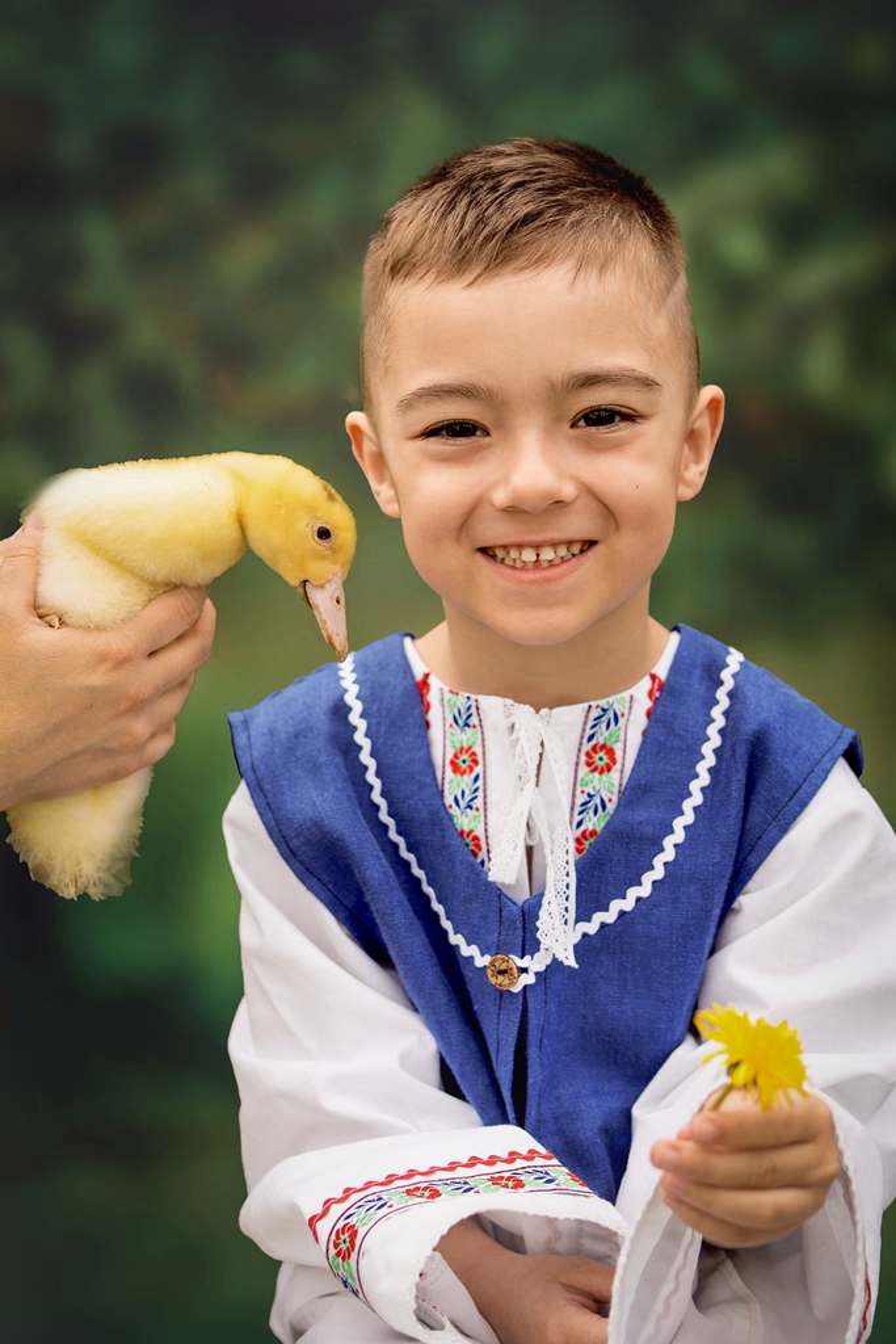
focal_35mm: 35
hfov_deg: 37.9
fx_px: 1306
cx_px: 448
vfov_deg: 54.4
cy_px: 672
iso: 100
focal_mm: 35
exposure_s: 1/1000
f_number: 2.5
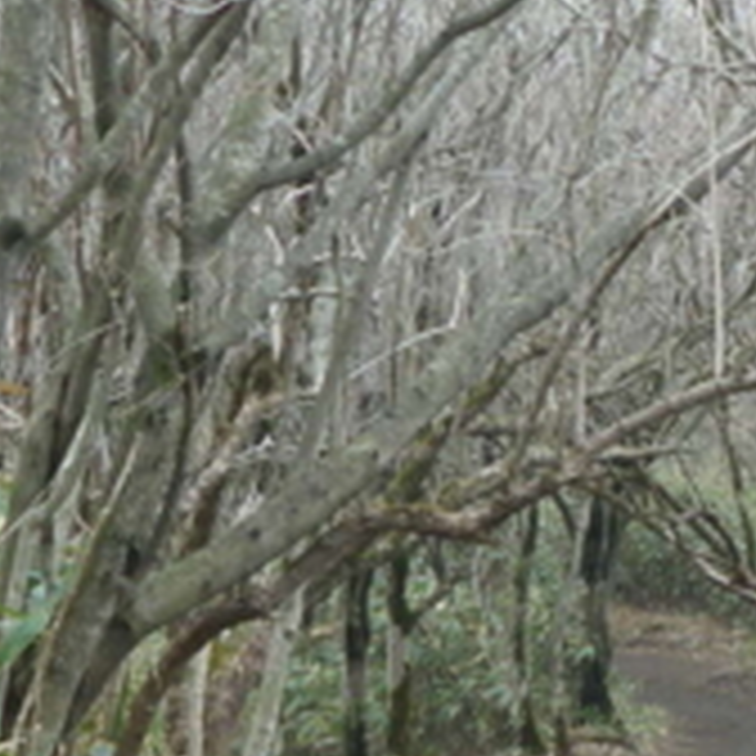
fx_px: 3632
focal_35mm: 147
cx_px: 819
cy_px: 432
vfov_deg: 11.9
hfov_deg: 11.7
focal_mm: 6.2
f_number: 3.8
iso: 64
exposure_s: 1/80
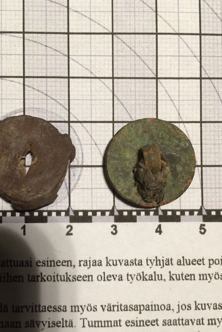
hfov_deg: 37.6
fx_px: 323
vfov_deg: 54.3
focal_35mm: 35
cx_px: 79
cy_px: 181
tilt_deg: -88.7
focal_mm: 4.15
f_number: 2.2
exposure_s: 1/30
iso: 80
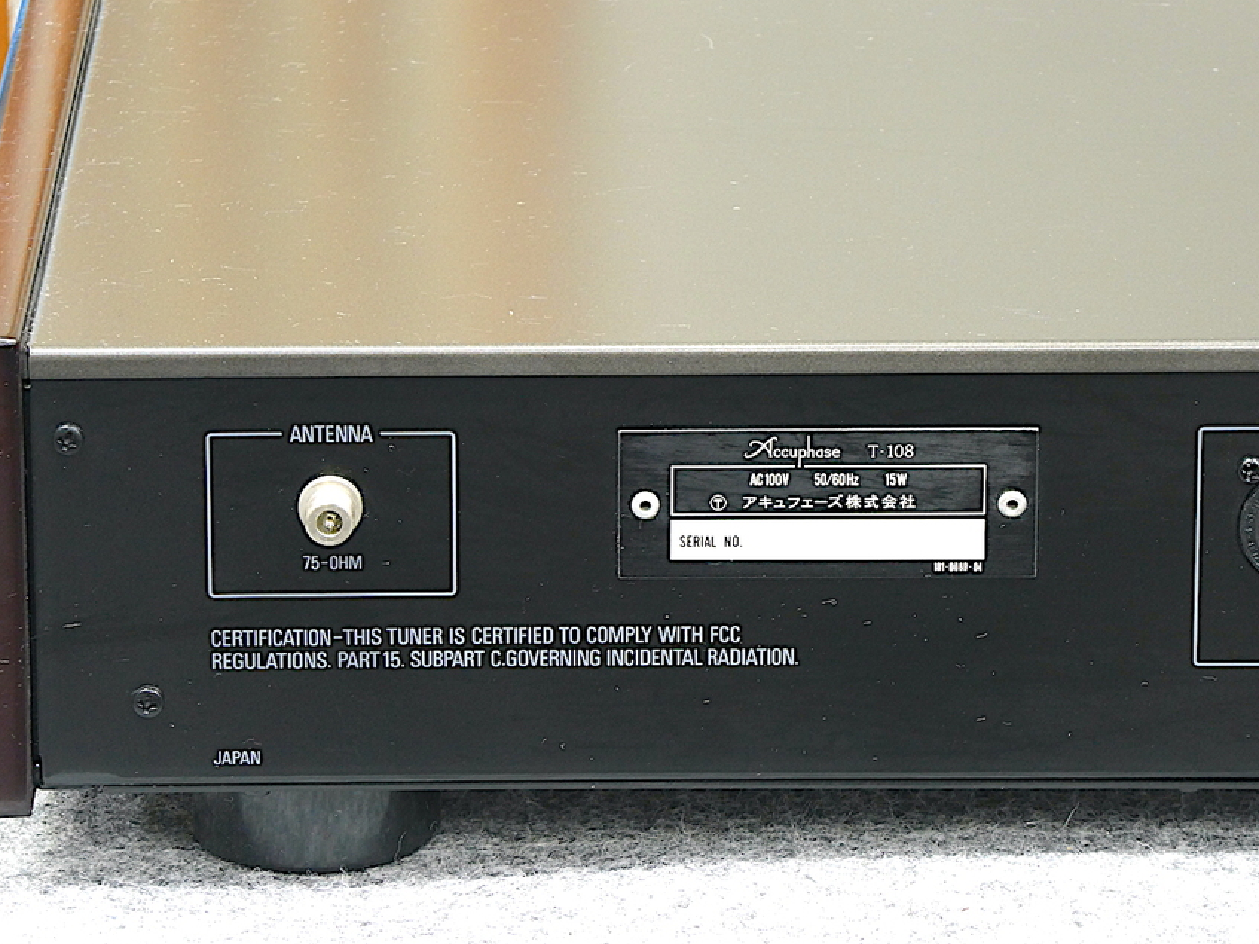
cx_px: 595
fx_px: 7091
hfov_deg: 10.1
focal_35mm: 195
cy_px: 514
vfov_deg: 7.6
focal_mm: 30.9
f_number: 5.6
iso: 200
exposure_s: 1
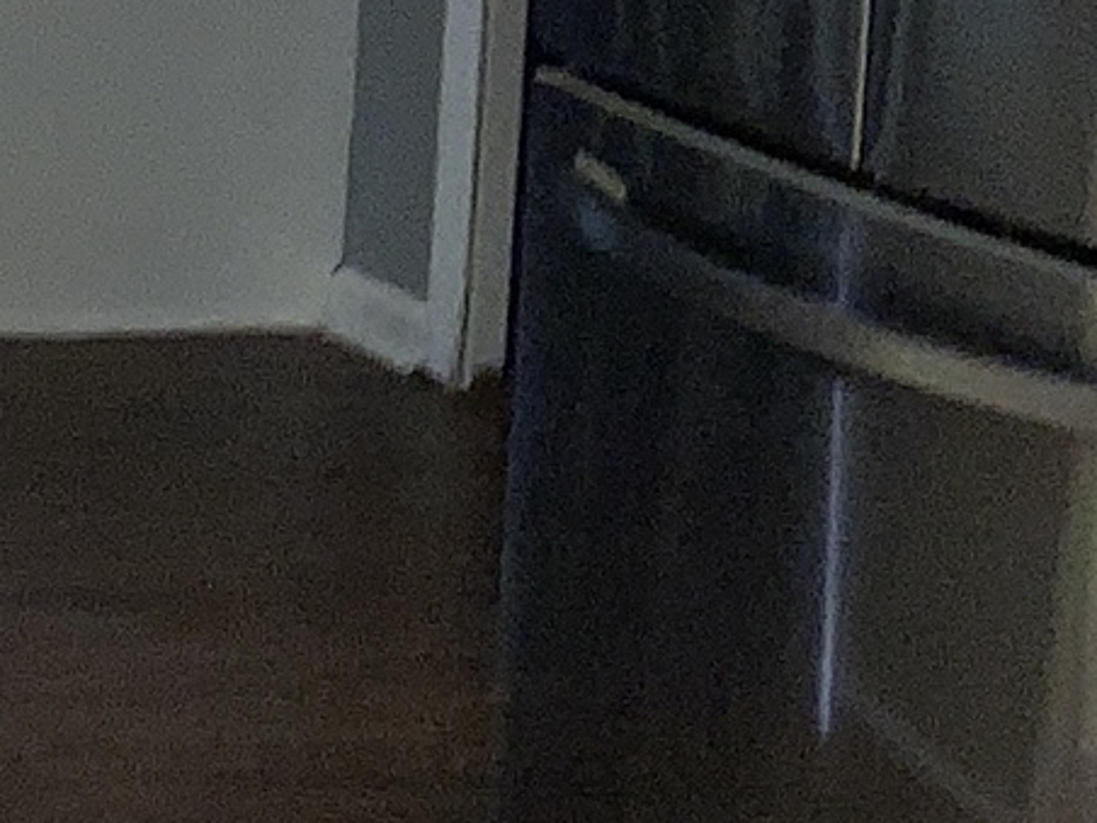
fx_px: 6243
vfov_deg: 7.5
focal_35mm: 197
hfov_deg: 8.8
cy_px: -63
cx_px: -1762
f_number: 1.8
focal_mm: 3
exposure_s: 1/60
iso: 25
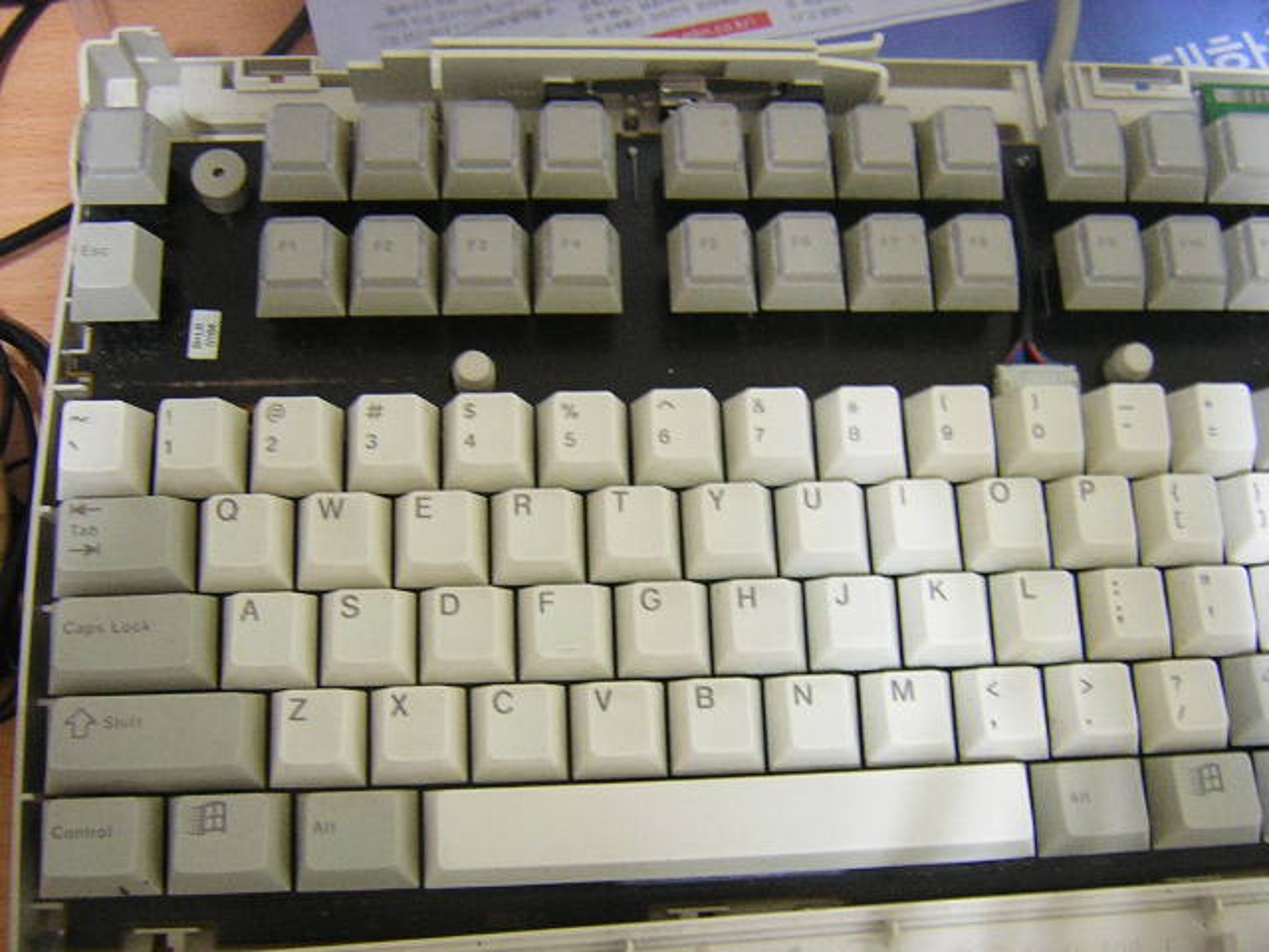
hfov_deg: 51.4
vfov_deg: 39.7
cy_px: 476
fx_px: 1320
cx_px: 634
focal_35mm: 36
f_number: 2.6
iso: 366
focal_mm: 4.7
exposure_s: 1/3.1
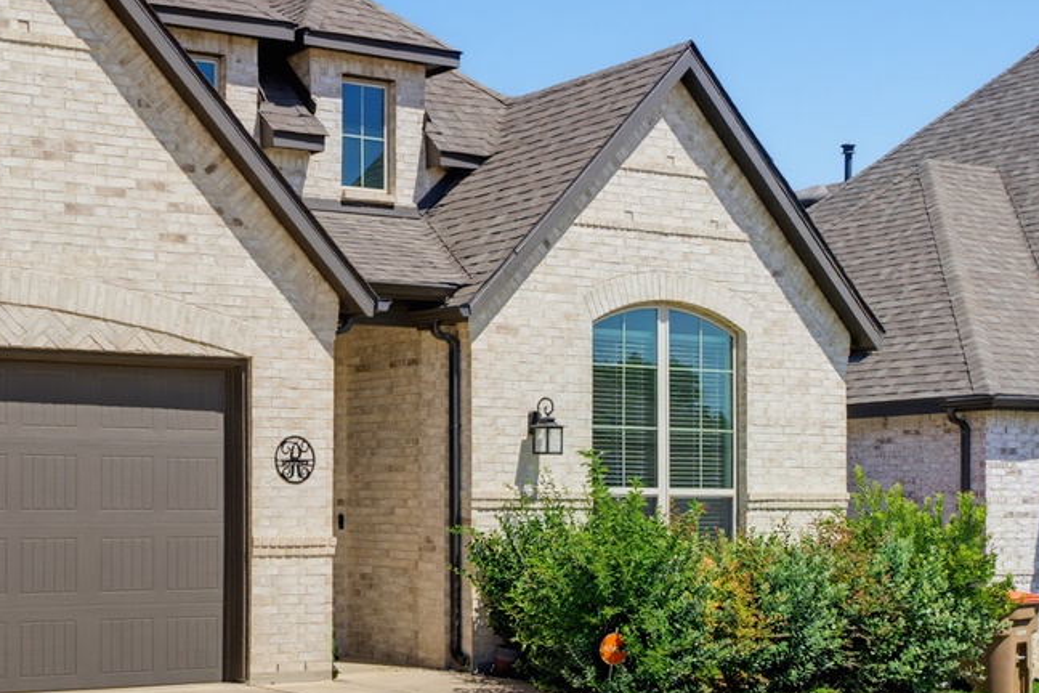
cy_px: 273
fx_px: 1732
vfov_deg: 22.6
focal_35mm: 60
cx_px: 93
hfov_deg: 31.7
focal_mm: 24
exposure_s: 1/320
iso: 250
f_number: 8
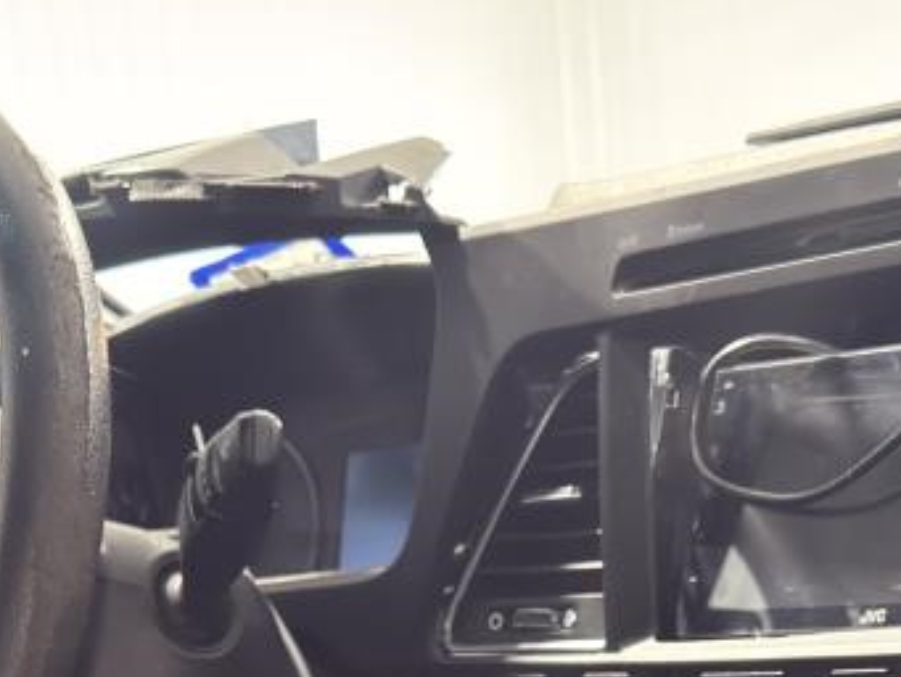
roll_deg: +5.7
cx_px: 454
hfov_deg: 21.8
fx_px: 2343
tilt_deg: -13.6
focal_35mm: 90
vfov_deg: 14.7
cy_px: 1156
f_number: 1.78
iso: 800
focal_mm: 6.76
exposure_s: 1/29
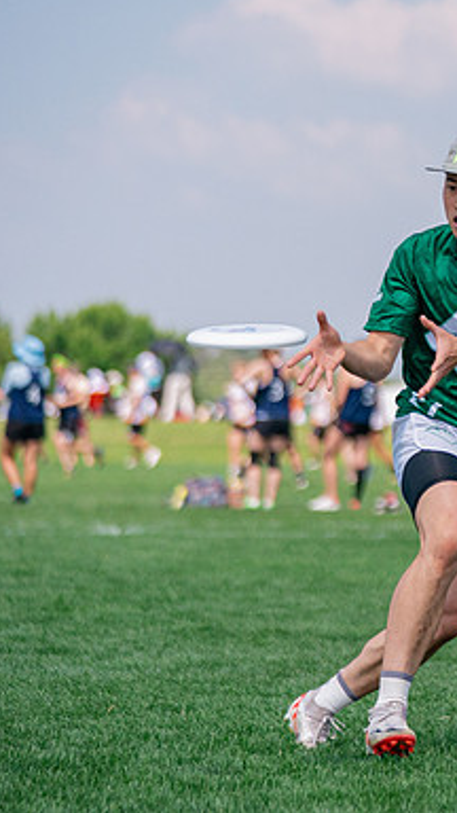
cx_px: 718
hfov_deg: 4.7
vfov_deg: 8.4
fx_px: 5515
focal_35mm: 256
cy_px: 367
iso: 640
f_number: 2.8
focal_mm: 116
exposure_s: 1/12800
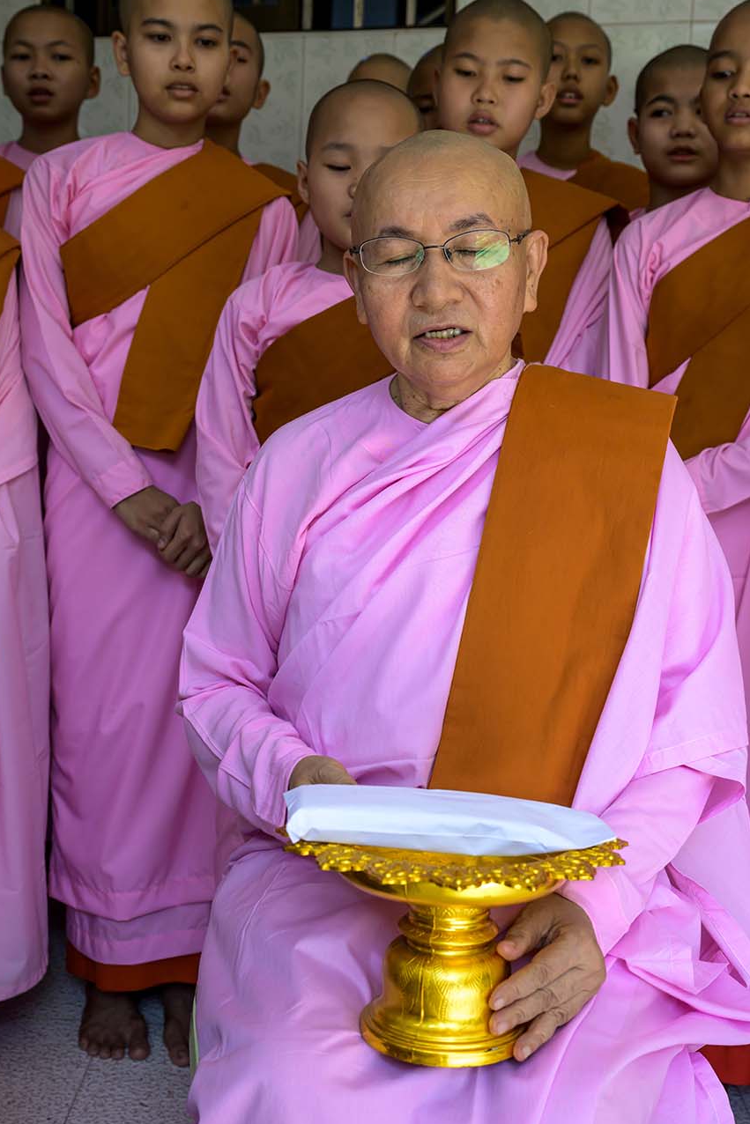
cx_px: 399
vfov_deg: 44.5
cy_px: 550
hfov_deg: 30.5
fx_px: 1375
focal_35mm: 44
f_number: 6.3
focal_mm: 39
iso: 720
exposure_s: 1/320
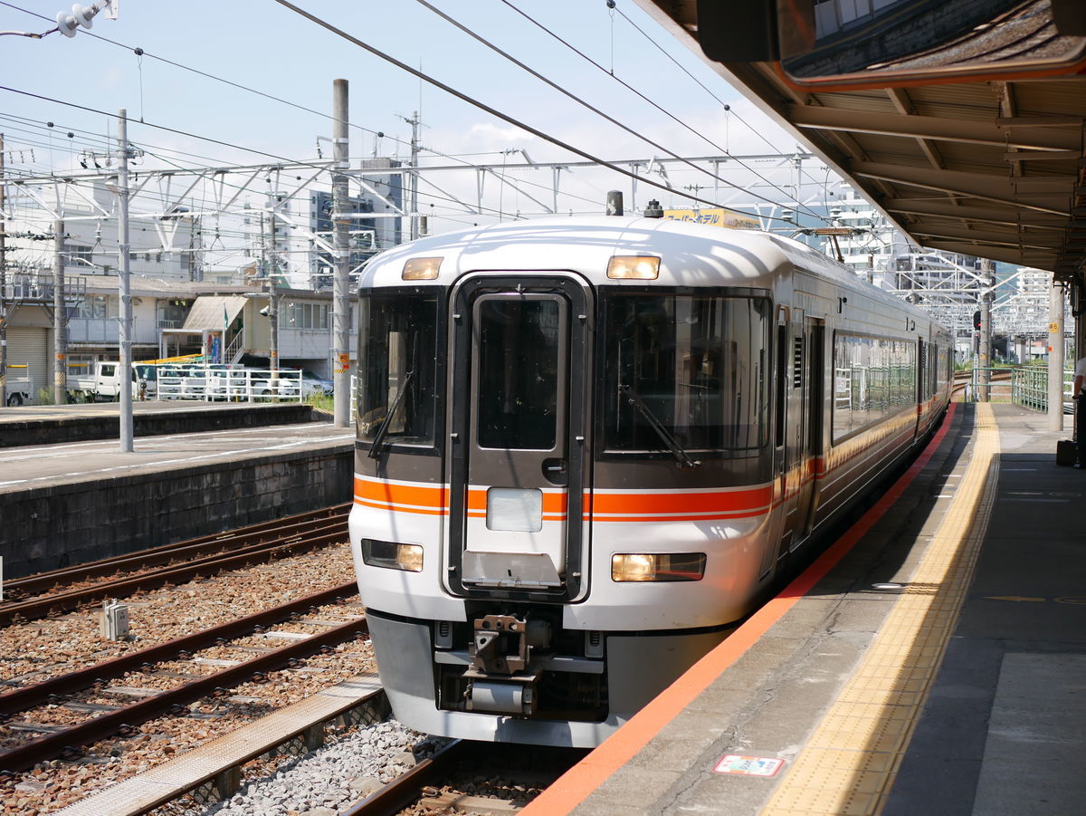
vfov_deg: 29.1
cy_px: 408
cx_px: 543
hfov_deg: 38.2
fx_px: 1569
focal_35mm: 50
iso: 200
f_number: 2.8
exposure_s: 1/2000
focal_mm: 25
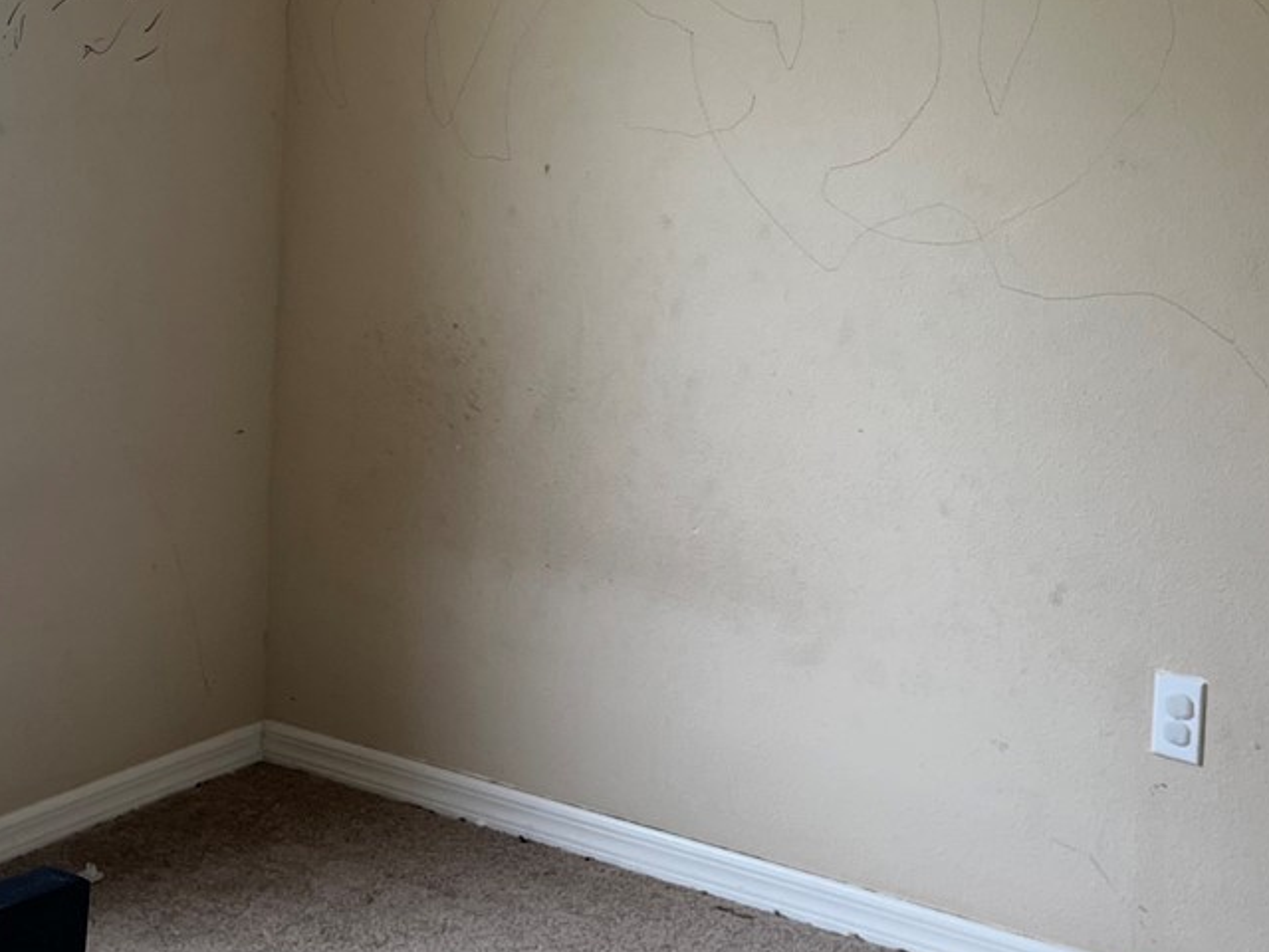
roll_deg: -1.5
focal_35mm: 65
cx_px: 742
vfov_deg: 21.7
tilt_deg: -2.8
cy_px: -28
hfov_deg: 29.8
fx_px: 2383
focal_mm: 5.1
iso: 64
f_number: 1.6
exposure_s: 1/163
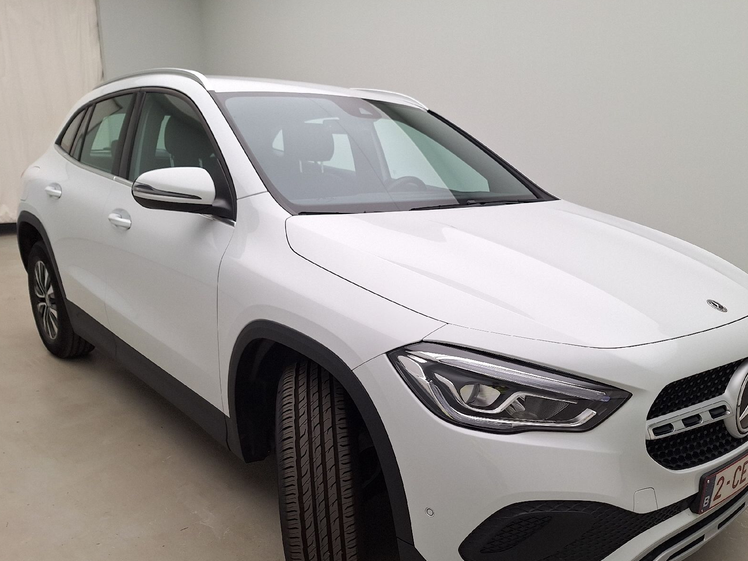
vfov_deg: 49.5
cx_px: 411
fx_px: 605
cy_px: 328
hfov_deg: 63.3
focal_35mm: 28
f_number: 1.8
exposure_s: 1/131
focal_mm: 5.54
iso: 40
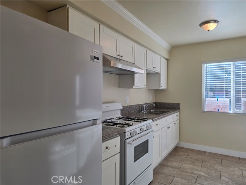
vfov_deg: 58.9
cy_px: 92
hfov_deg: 73.9
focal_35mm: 23
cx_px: 123
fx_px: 163
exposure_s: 1/120
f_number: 1.7
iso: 16
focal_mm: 6.25
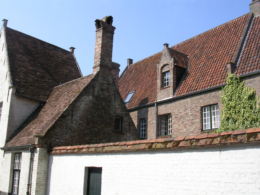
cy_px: 98
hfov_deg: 49.0
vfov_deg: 37.7
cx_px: 130
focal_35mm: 38
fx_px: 285
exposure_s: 1/258
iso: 50
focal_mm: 5.8
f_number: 5.6
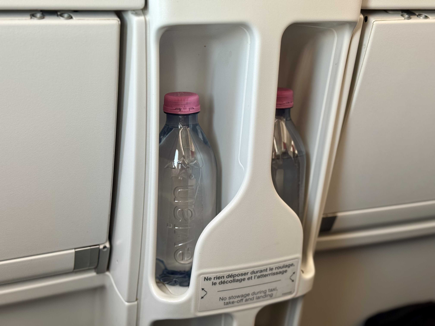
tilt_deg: -10.1
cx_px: 218
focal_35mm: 48
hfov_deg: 39.7
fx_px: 603
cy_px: 163
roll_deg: +2.1
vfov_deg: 30.3
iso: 125
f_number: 1.78
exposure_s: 1/55
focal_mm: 6.76
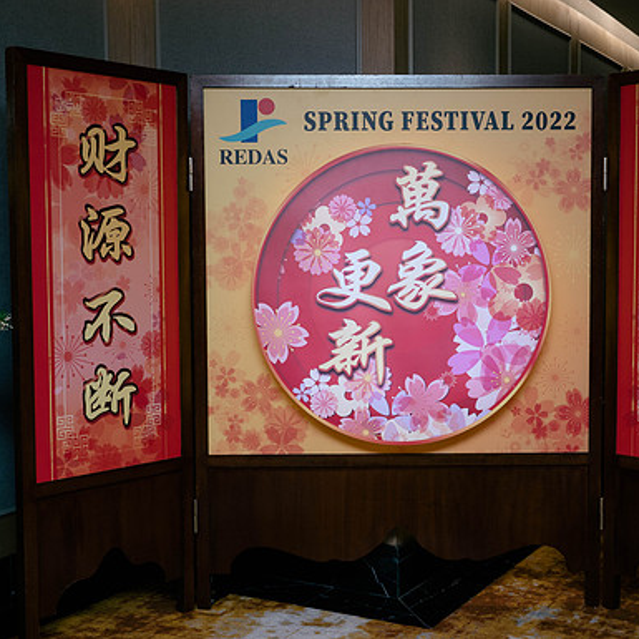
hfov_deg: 32.7
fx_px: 1086
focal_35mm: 52
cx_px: 385
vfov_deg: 32.8
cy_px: 320
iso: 400
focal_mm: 19
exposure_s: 1/60
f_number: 2.8
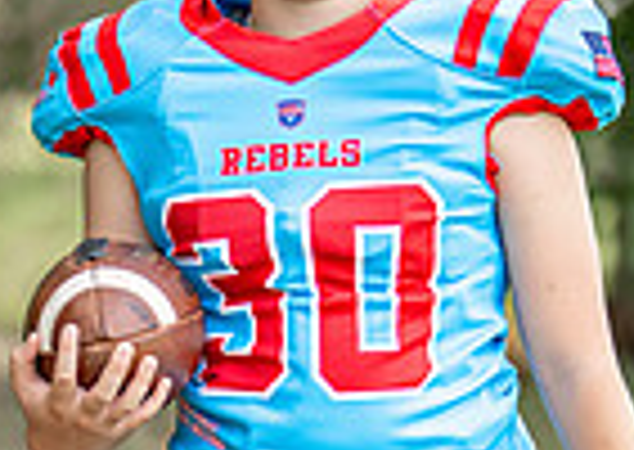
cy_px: 500
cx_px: 435
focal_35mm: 262
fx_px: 4706
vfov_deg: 5.5
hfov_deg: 7.7
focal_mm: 50
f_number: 1.2
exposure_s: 1/2000
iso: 100
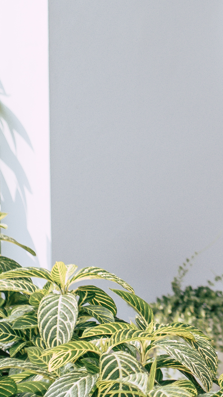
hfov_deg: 5.6
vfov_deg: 10.1
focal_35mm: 212
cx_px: 432
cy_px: 33
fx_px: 2228
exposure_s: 1/2000
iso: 320
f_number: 2.5
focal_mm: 50
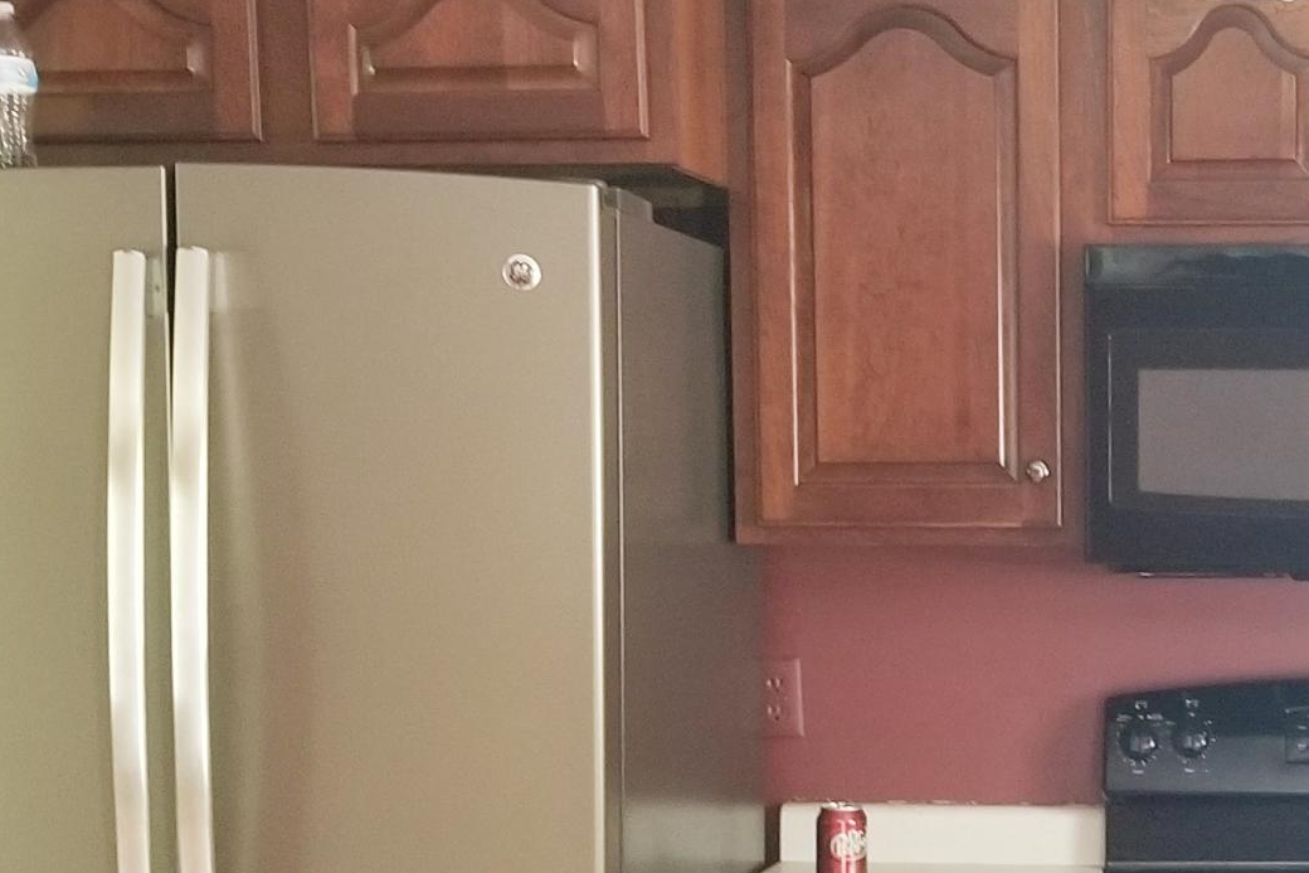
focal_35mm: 78
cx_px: 1251
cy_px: 745
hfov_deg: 25.0
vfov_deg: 17.3
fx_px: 2836
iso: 250
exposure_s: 1/10
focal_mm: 4.3
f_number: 1.7
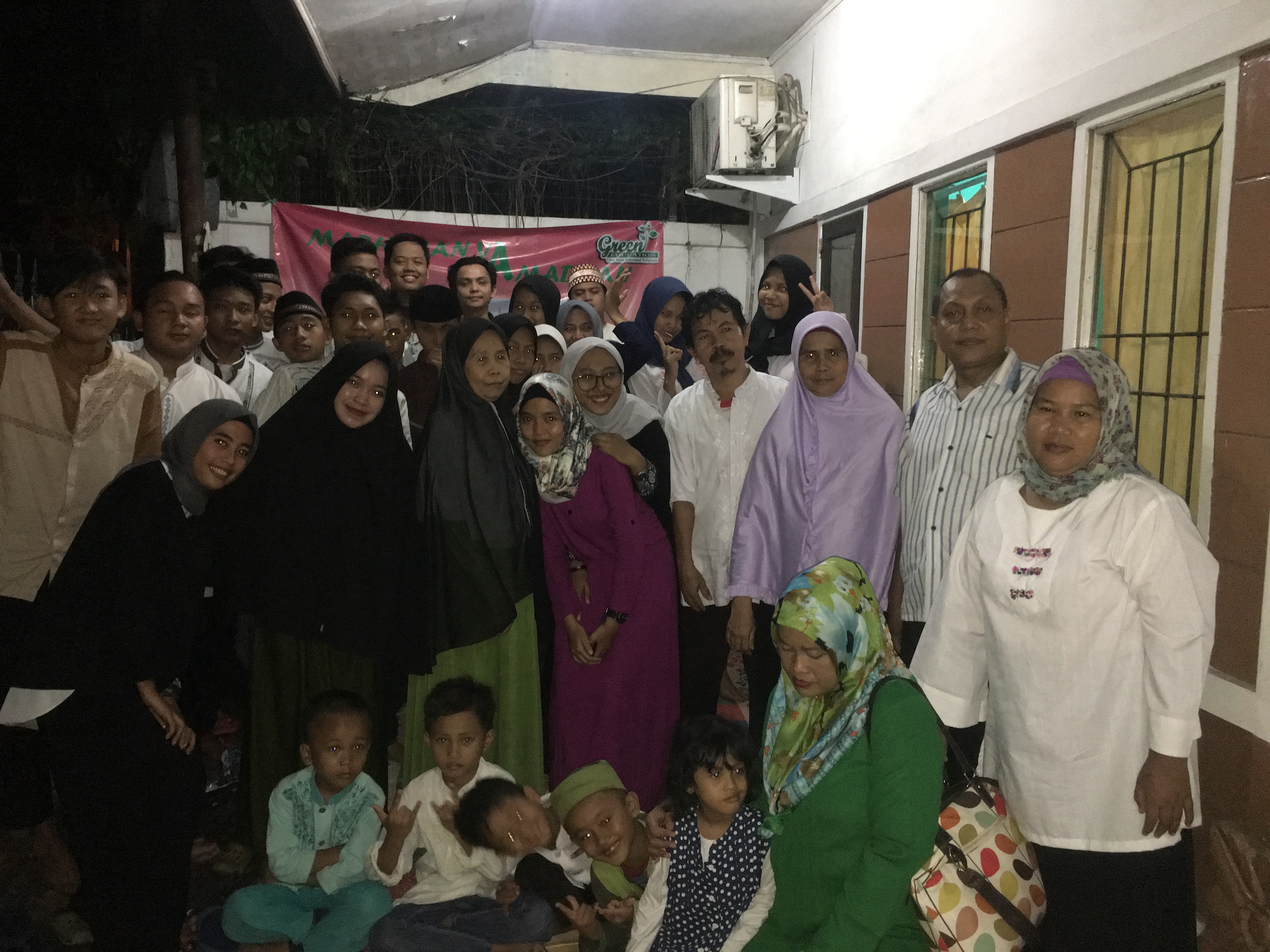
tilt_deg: -4.5
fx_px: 1064
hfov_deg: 61.7
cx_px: 635
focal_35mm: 29
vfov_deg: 48.2
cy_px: 476
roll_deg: -1.7
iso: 400
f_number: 2.2
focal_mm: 4.15
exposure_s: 1/17
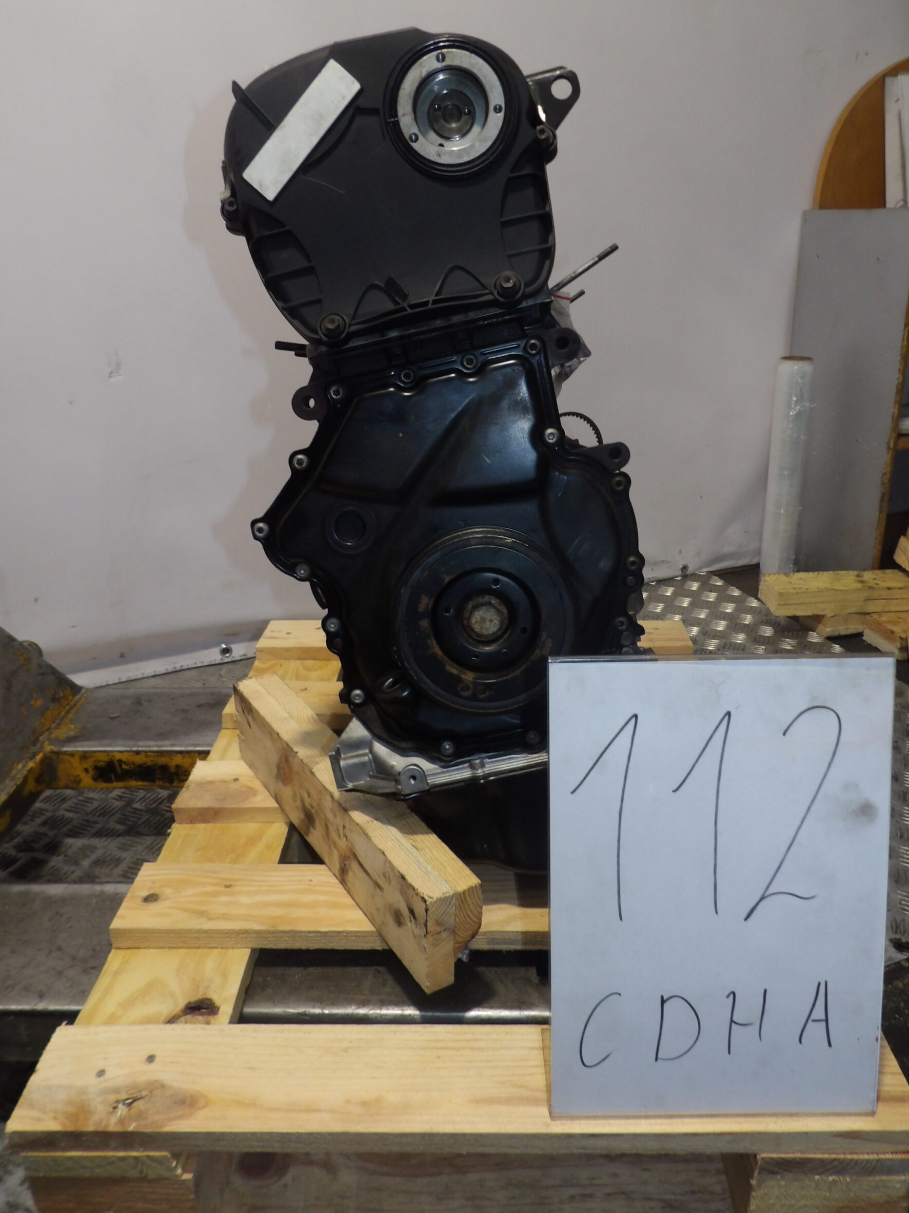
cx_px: 468
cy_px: 576
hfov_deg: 53.1
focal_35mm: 26
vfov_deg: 67.3
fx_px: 910
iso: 200
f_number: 3.2
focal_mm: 4.3
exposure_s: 1/60
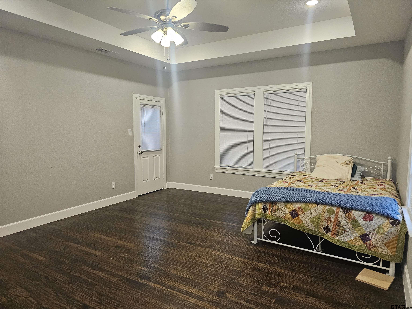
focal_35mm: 23
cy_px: 154
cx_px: 206
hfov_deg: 73.9
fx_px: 274
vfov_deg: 58.9
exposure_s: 1/120
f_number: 1.7
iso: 400
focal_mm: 6.3
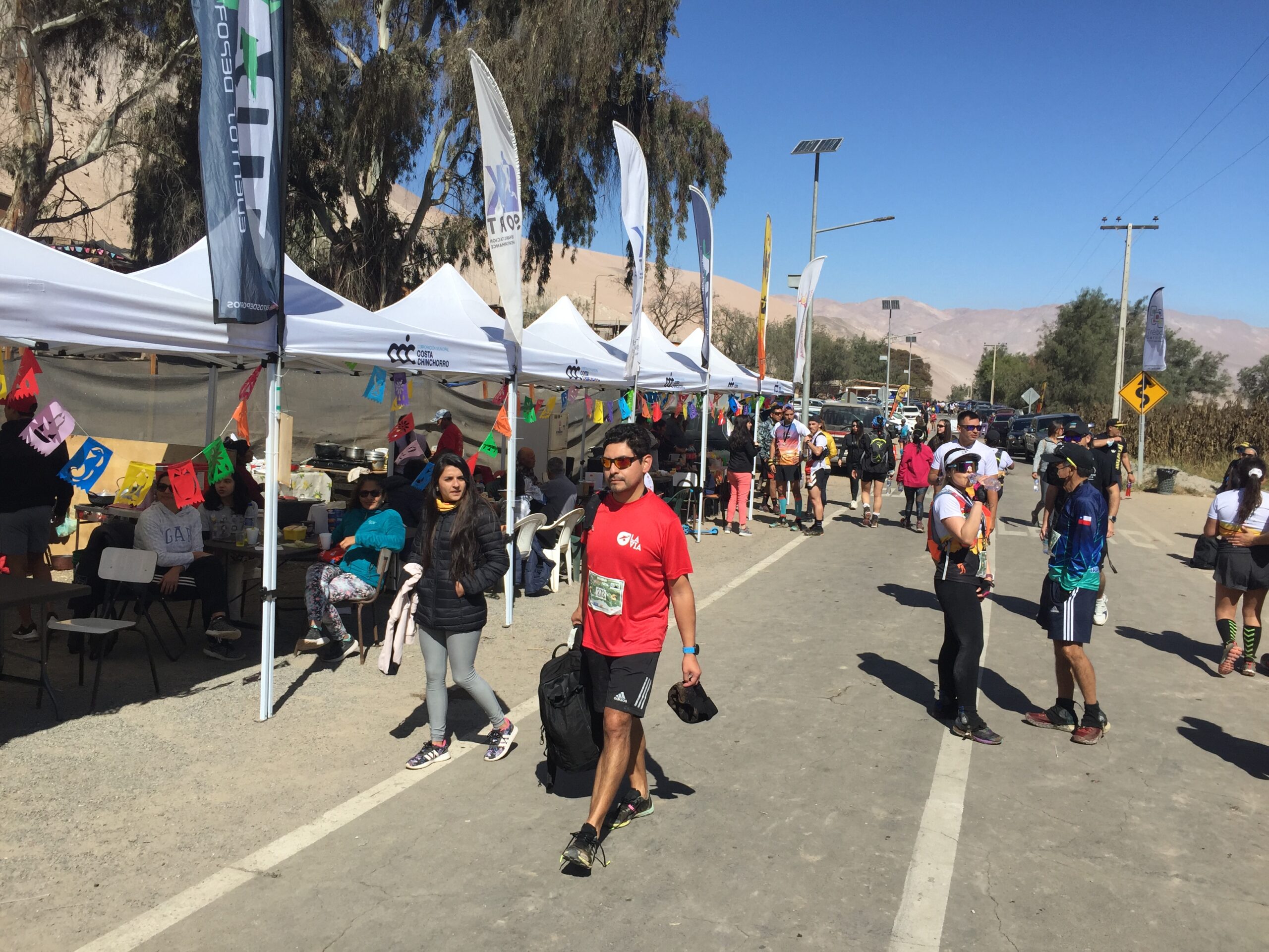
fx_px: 1063
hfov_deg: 61.7
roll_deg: -2.0
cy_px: 476
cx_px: 634
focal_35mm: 29
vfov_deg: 48.2
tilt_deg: -6.3
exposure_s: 1/2639
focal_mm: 4.15
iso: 32
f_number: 2.2
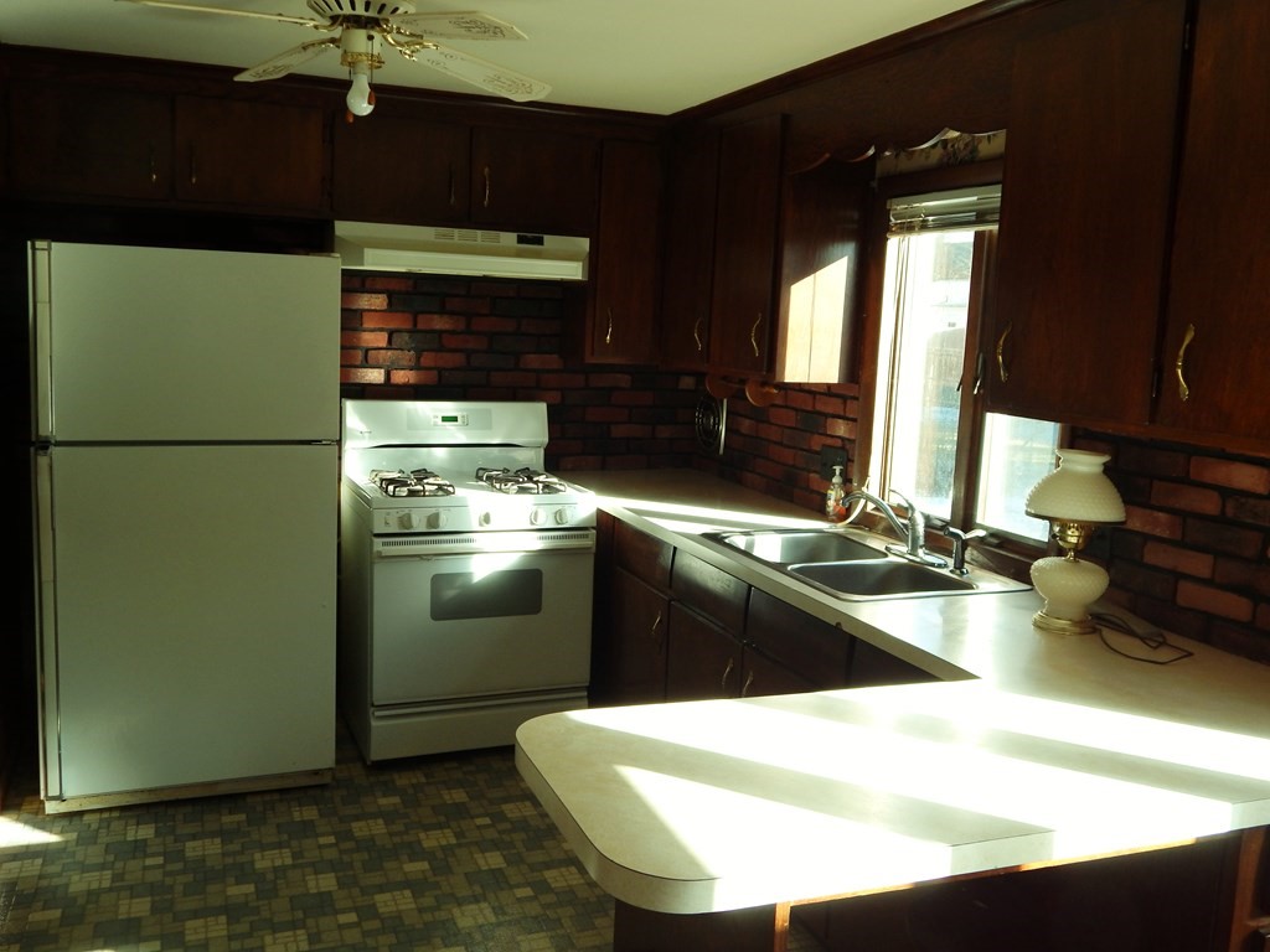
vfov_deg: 45.4
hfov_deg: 58.4
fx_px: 1137
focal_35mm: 31
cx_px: 635
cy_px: 476
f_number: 3.2
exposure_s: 1/100
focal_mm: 5.6
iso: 125
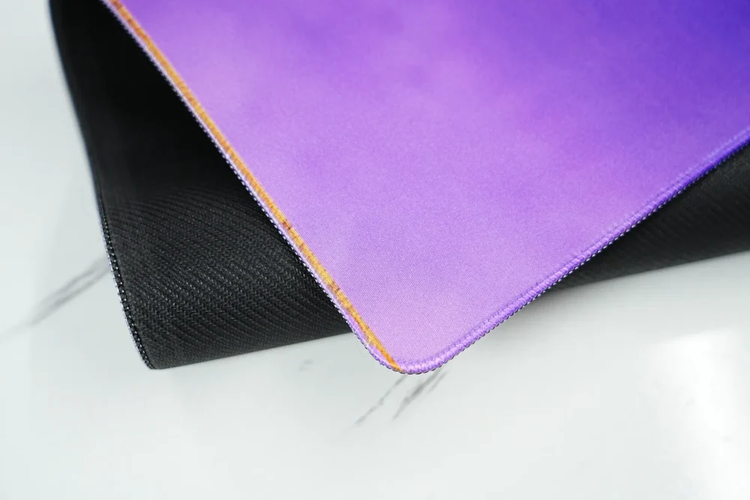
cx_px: 375
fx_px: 1229
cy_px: 250
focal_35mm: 59
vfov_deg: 23.0
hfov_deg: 33.9
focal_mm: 59
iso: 1250
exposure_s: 1/100
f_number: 4
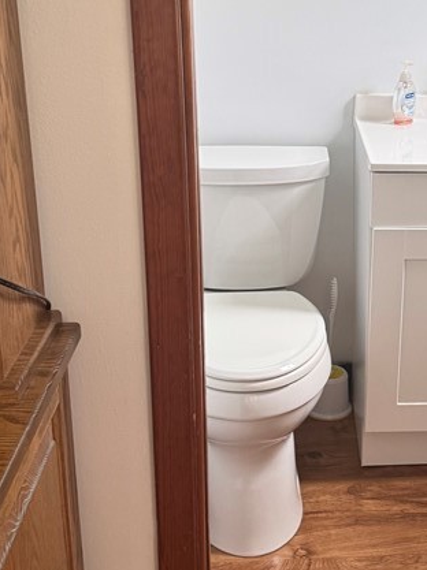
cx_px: 370
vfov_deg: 32.6
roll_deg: -1.4
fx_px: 972
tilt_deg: -19.6
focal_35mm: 59
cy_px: 230
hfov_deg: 24.2
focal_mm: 6.76
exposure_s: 1/78
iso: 200
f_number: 1.78
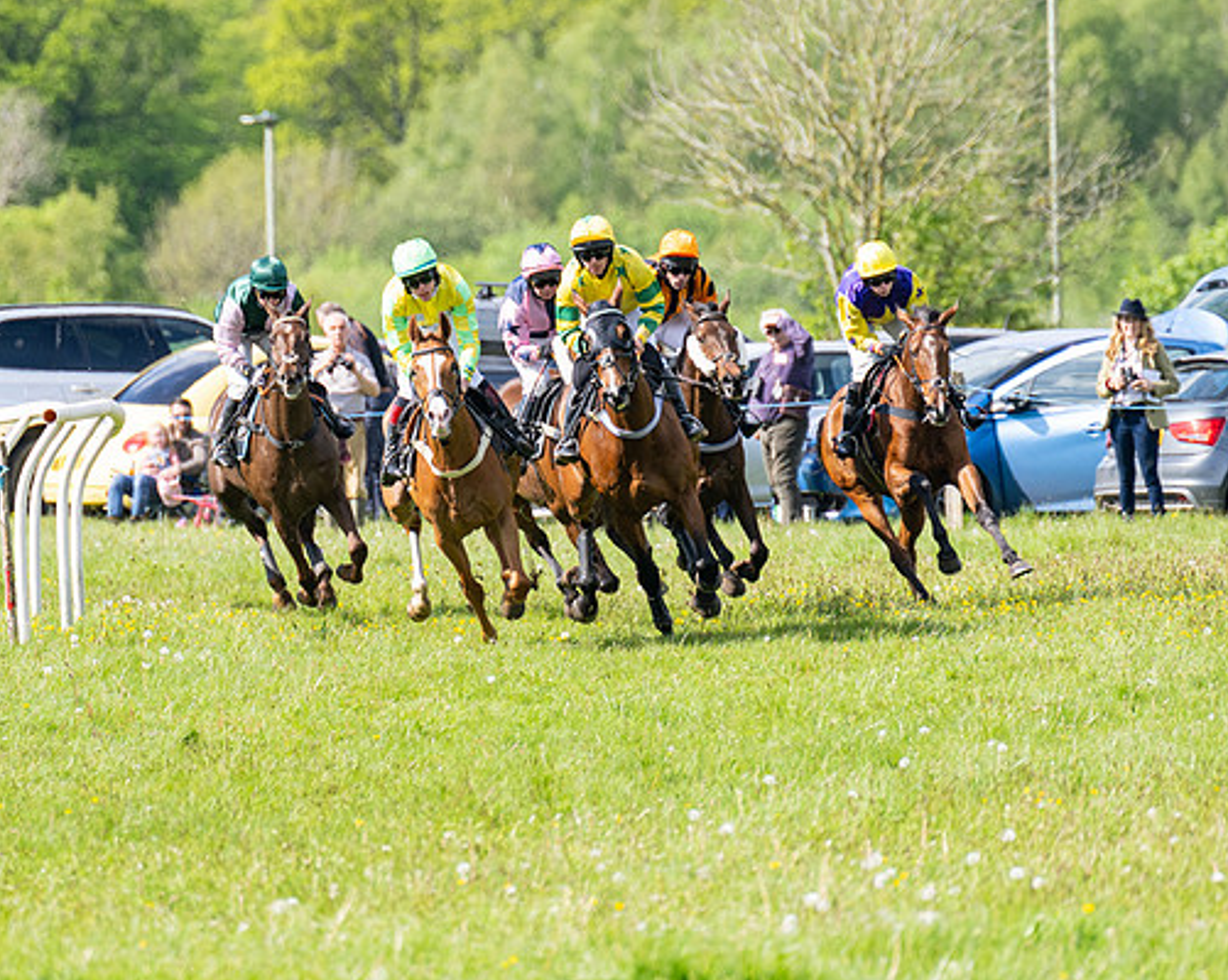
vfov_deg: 2.9
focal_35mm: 532
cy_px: 463
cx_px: 570
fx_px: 19320
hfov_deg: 3.6
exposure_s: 1/1250
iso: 200
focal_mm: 280
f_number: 4
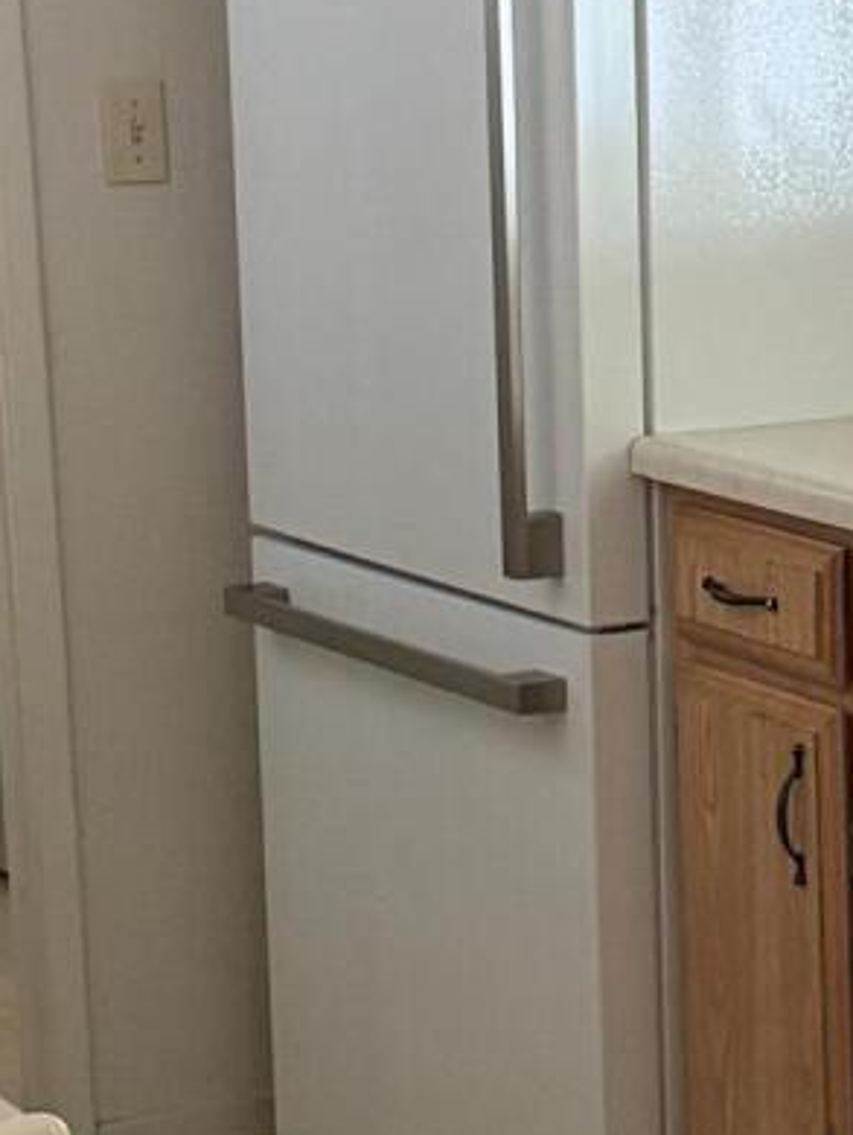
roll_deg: +0.5
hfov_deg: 11.9
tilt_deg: -9.0
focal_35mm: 123
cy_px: 588
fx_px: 4037
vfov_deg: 16.0
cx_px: 946
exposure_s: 1/60
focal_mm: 6.76
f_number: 1.78
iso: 400
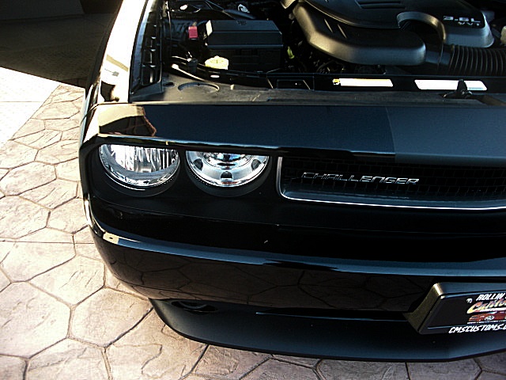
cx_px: 253
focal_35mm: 36
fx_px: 526
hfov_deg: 51.4
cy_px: 190
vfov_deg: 39.7
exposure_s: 1/100
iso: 200
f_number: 2.8
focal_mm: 6.3
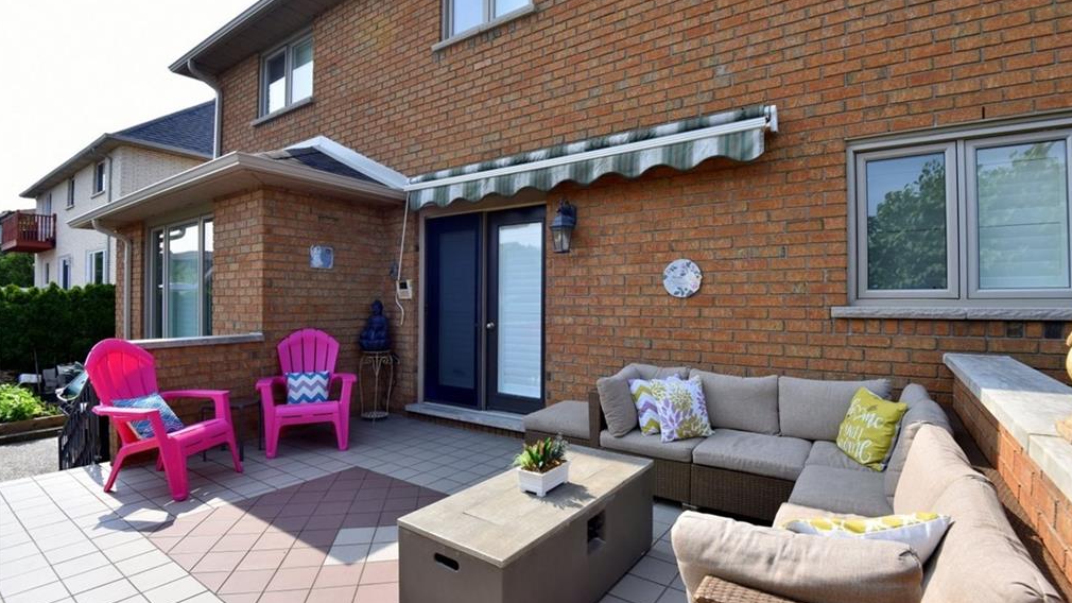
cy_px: 307
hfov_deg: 95.9
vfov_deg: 63.9
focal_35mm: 17
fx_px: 483
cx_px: 538
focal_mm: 16
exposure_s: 1/500
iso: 500
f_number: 11
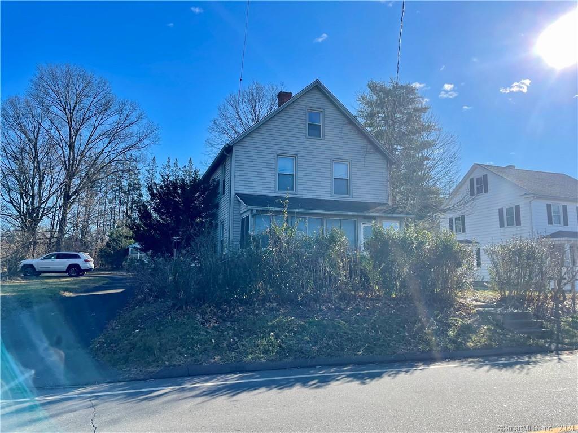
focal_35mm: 26
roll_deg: -0.2
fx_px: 434
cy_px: 216
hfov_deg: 67.3
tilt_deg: +9.9
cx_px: 289
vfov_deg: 53.1
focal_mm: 4.2
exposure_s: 1/2747
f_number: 1.6
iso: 32
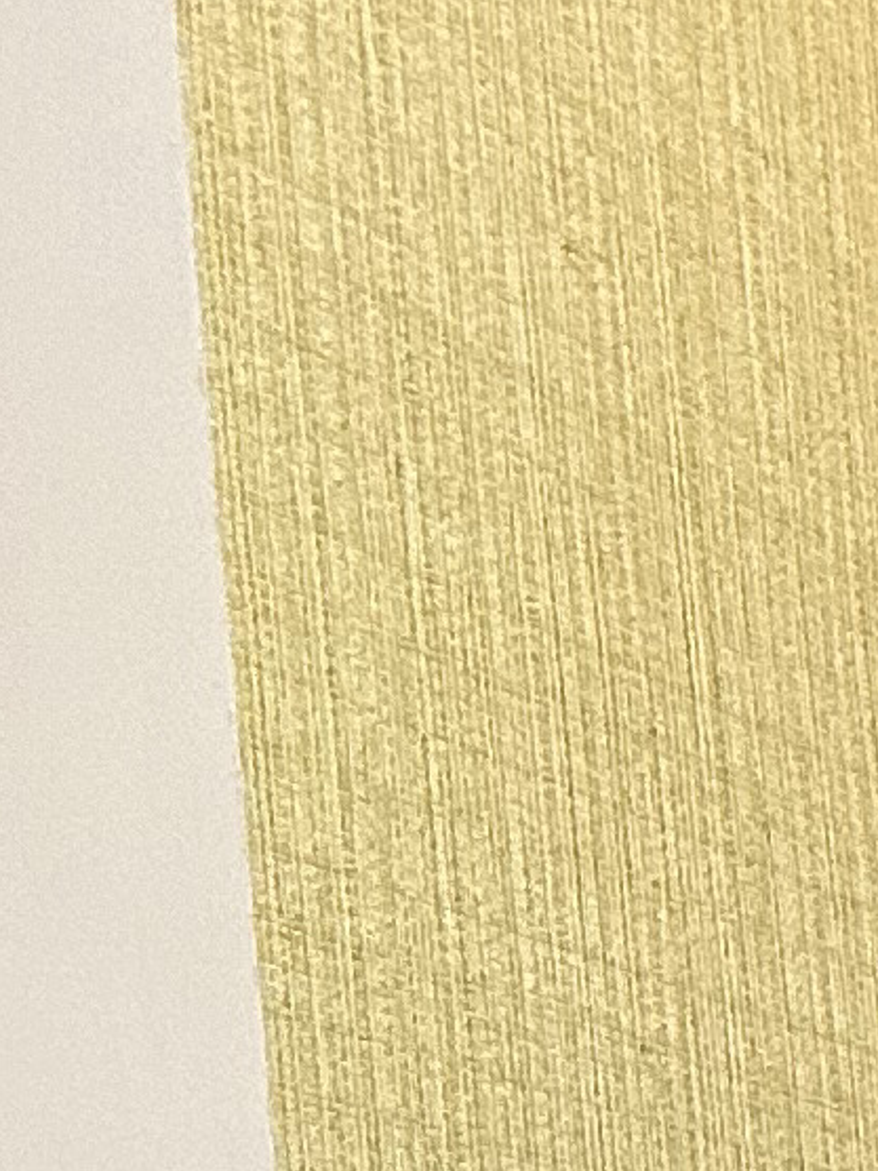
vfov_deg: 10.0
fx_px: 5884
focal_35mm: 174
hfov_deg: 7.0
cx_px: 3196
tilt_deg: -7.5
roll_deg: +1.6
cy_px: 2742
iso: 250
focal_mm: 6.86
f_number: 1.78
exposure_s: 1/50
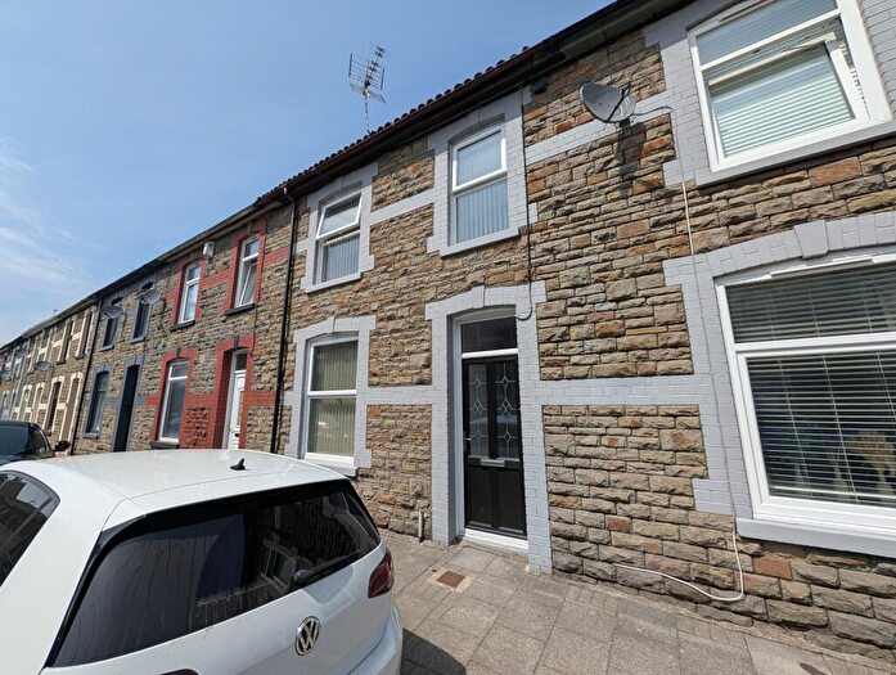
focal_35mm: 12
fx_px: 311
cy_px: 338
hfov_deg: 110.4
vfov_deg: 94.7
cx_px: 448
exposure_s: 1/4184
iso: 52
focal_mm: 2.02
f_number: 1.7
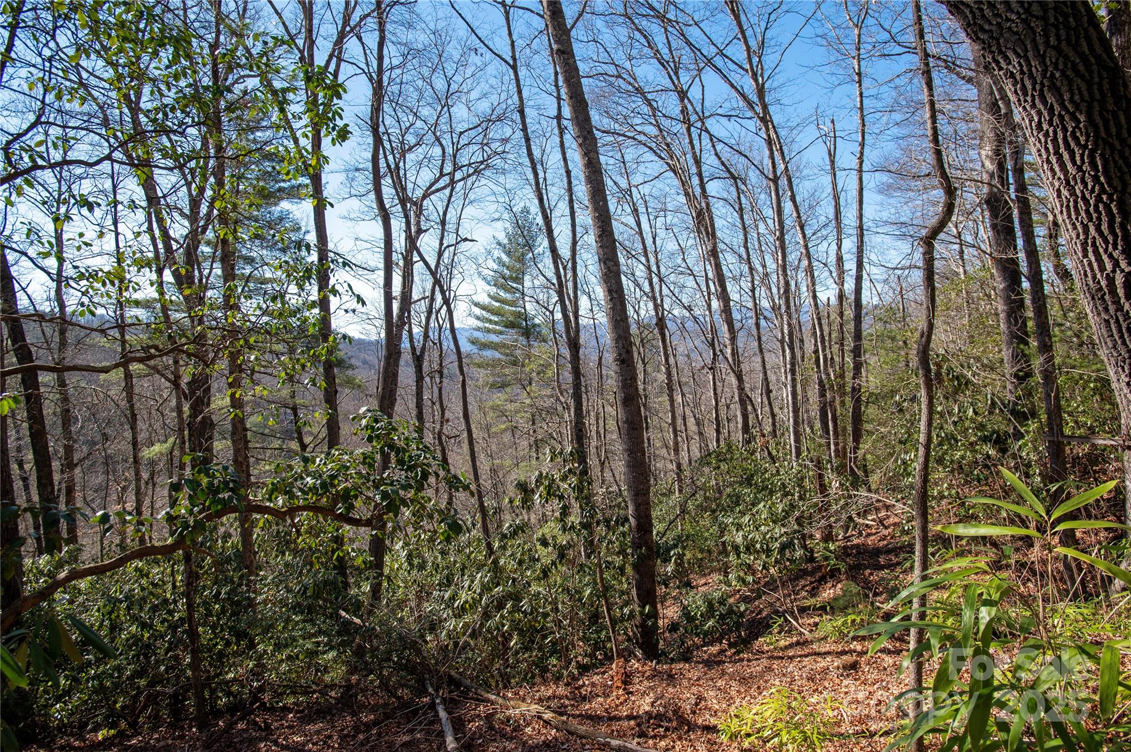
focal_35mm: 20
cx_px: 566
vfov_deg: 61.8
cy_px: 376
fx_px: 628
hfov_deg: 84.0
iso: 320
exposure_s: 1/1000
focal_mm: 20
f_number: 7.1
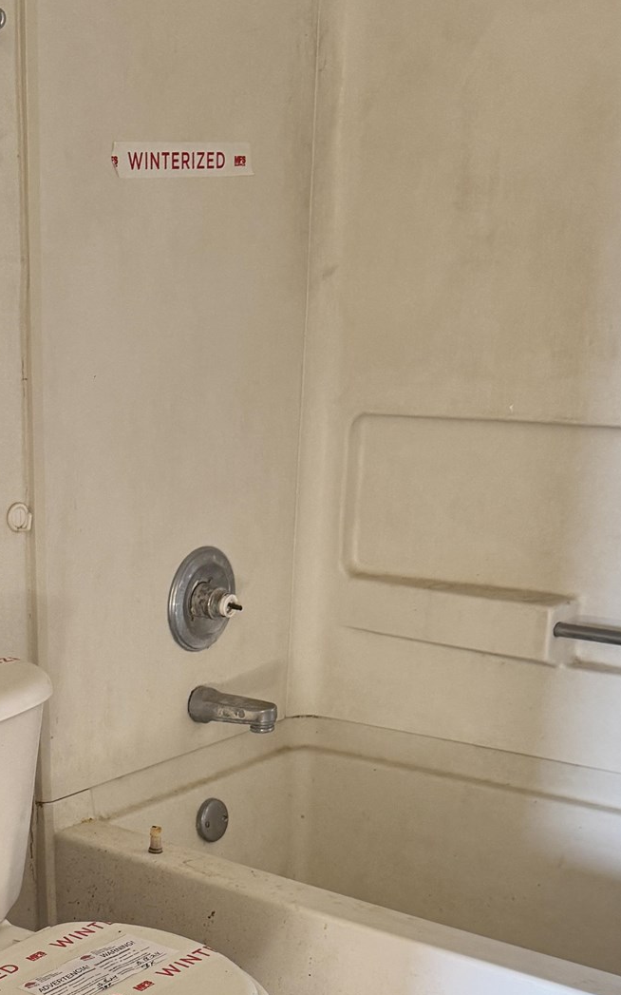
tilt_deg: -22.9
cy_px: 924
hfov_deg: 22.4
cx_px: 35
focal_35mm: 56
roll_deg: +2.2
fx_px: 1517
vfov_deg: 34.0
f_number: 1.78
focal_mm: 6.76
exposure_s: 1/60
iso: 250
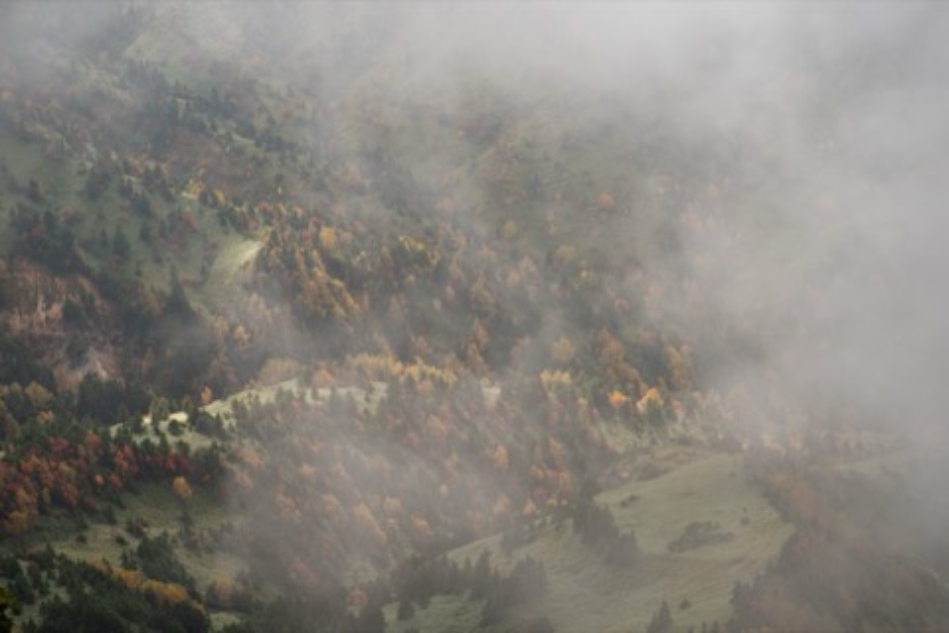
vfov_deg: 13.7
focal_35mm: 100
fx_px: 2636
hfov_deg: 20.4
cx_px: 474
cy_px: 316
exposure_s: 1/400
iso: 100
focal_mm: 100
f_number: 5.6
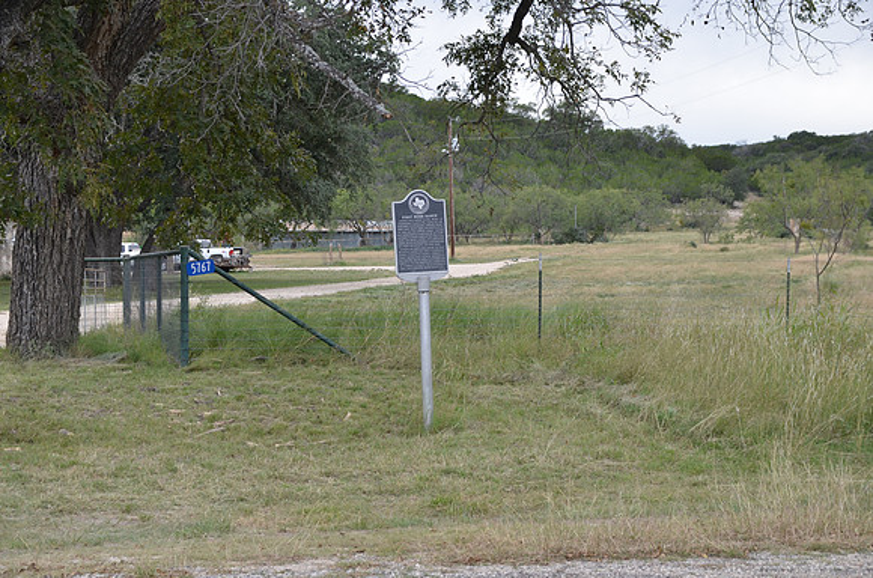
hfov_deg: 29.3
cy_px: 289
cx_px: 436
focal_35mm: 69
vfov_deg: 19.6
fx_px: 1670
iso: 250
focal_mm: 46
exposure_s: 1/125
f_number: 5.6
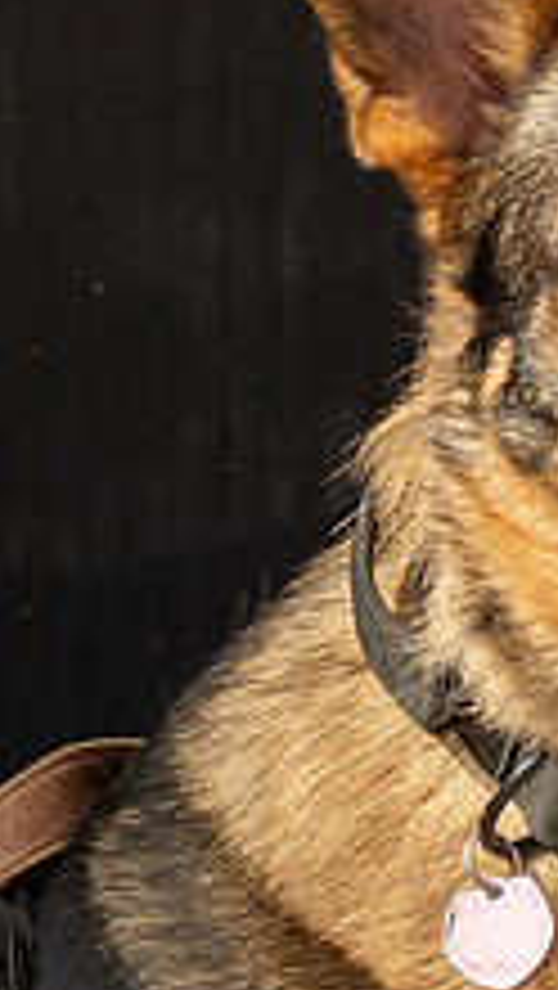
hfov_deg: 4.4
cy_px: 1252
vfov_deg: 7.7
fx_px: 7275
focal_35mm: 277
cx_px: 855
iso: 200
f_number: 4
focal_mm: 25
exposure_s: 1/500
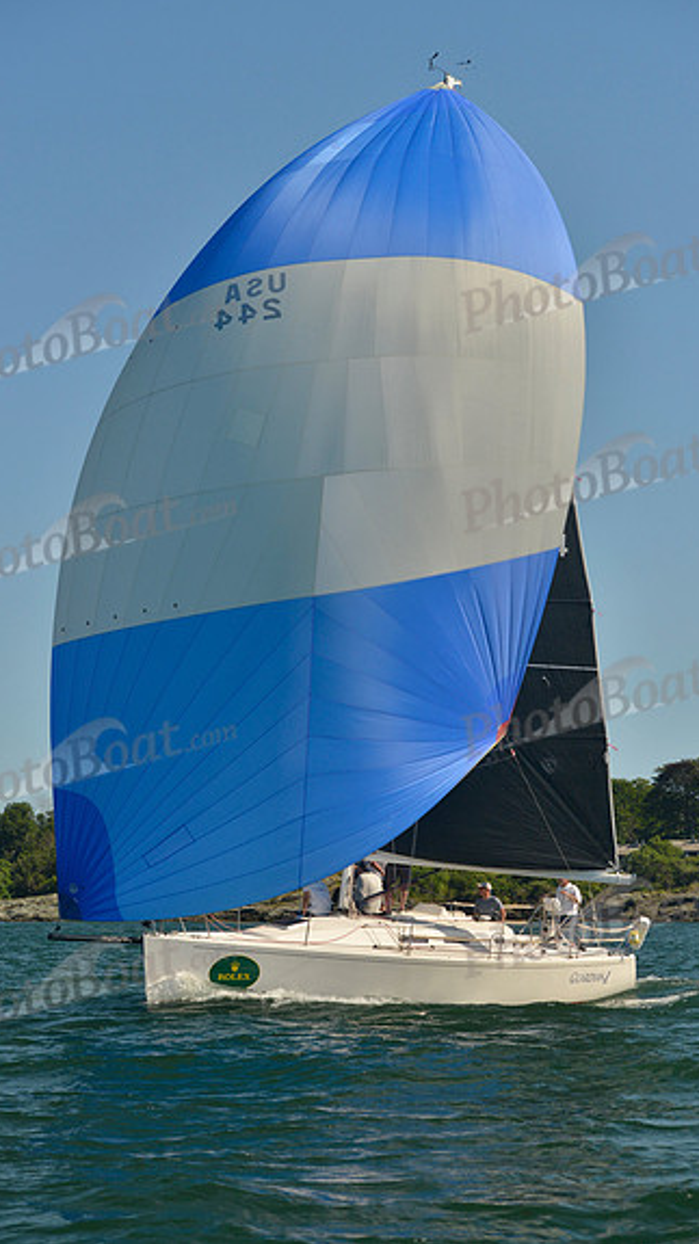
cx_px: 350
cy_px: 621
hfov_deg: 16.3
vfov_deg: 28.6
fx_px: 2441
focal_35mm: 74
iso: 400
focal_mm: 70
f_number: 6.3
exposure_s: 1/1250
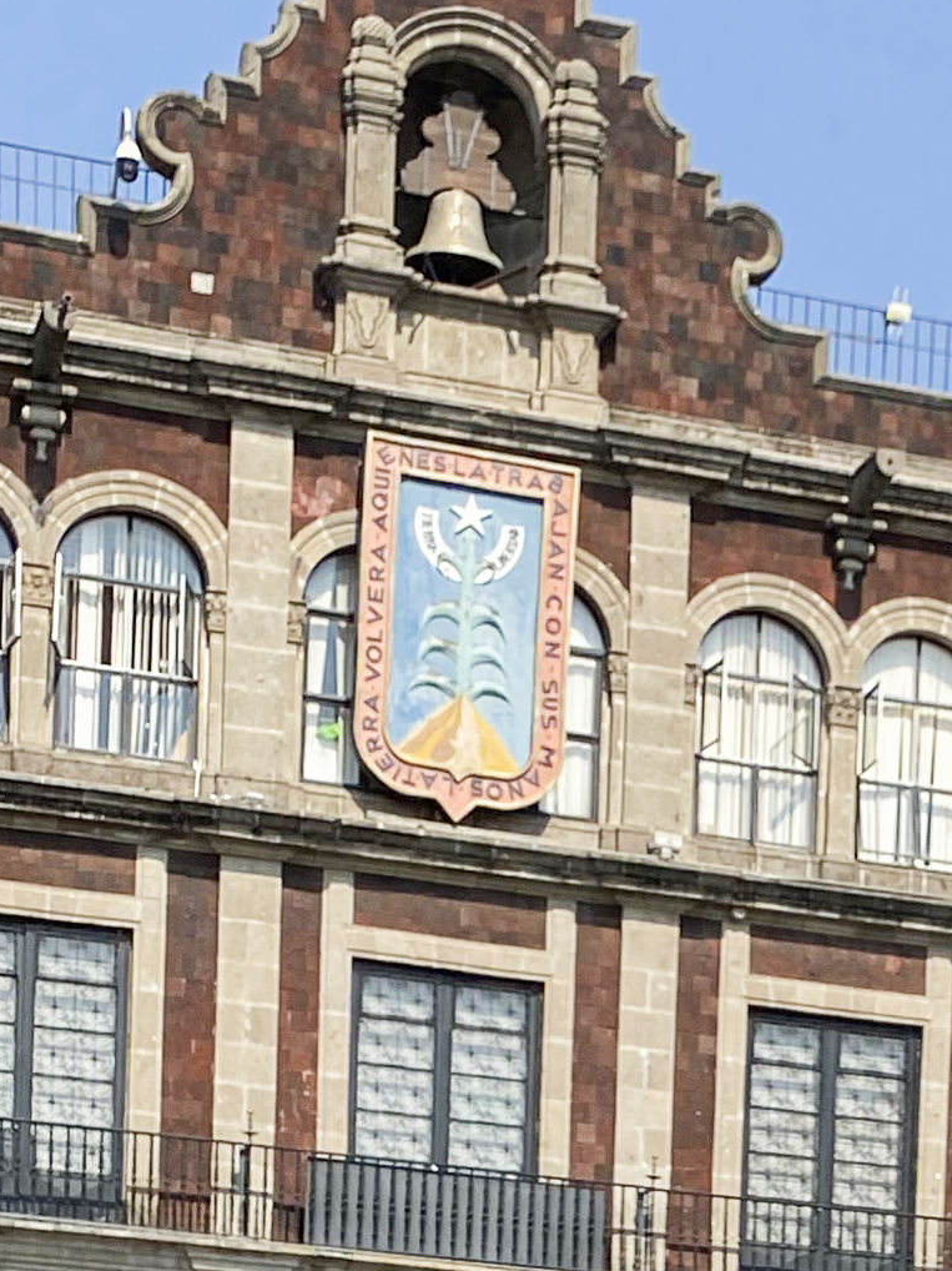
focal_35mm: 103
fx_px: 3778
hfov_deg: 14.1
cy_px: 1951
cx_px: 983
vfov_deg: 17.1
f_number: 1.8
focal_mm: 4.25
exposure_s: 1/2410
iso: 32
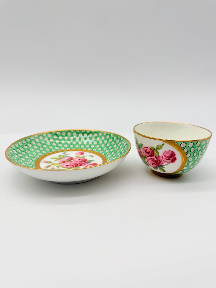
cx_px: 108
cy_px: 144
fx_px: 200
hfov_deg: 56.8
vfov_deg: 71.6
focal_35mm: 24
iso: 80
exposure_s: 1/1437
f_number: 1.78
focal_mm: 6.76
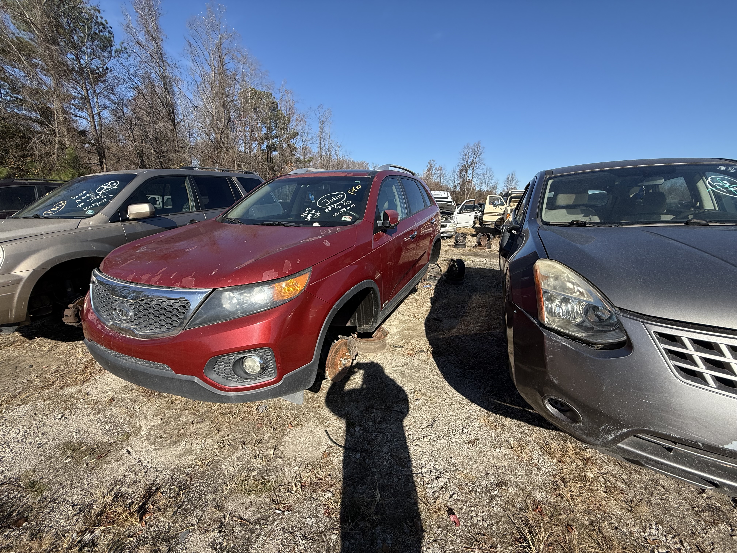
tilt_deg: -13.1
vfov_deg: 85.7
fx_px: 298
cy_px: 276
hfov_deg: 102.1
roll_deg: -1.8
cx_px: 368
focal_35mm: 14
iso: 64
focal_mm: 2.22
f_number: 2.2
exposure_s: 1/1368
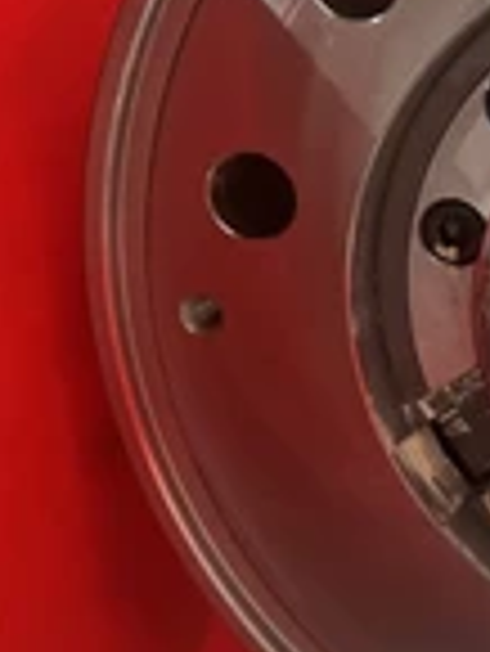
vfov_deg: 29.3
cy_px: 265
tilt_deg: -47.2
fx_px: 1244
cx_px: 782
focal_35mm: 66
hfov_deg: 18.9
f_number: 1.78
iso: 640
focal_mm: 6.86
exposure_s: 1/40
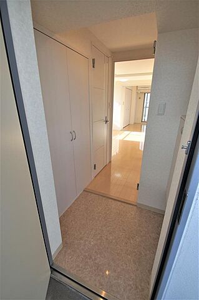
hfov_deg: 77.2
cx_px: 100
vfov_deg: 100.4
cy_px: 150
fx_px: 125
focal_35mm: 15
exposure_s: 1/80
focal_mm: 10
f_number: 5.6
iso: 100
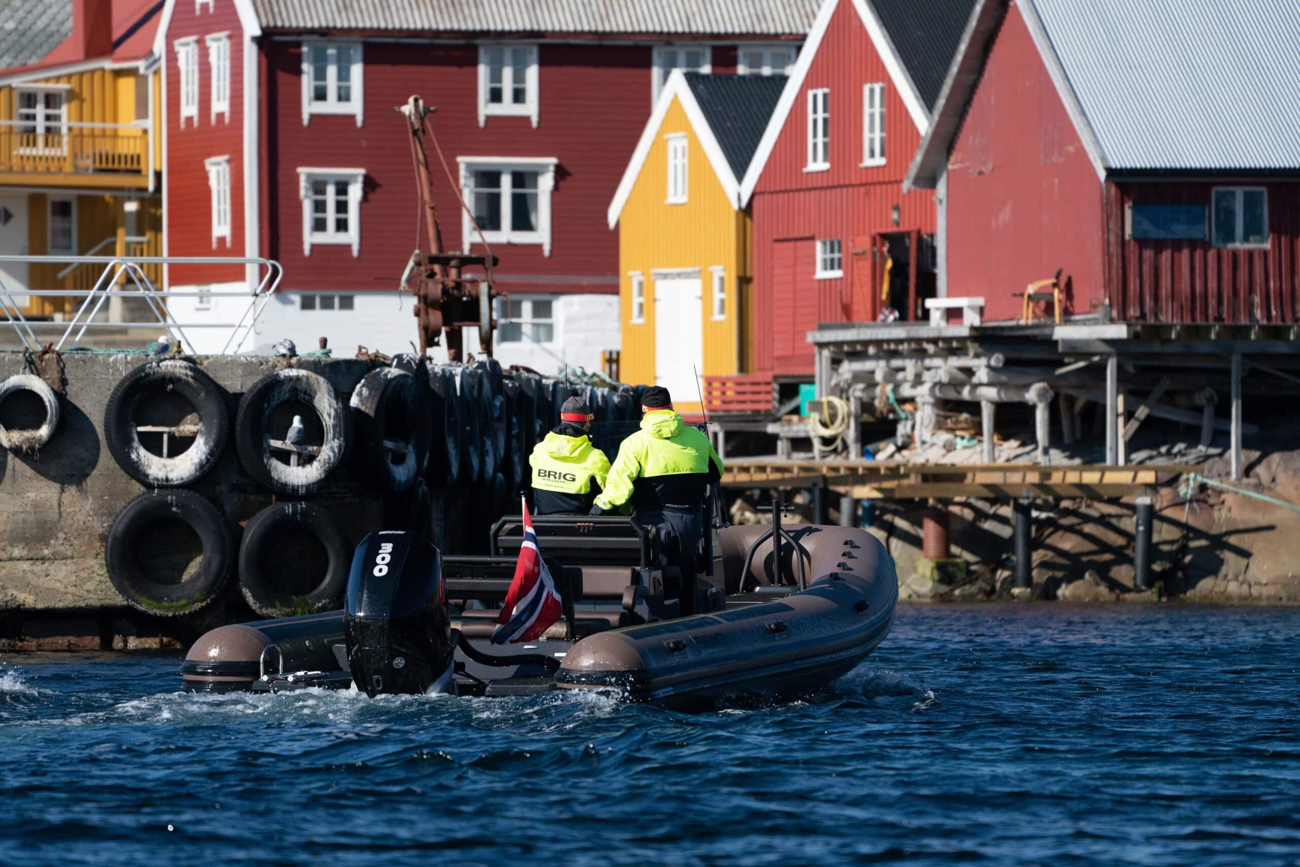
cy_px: 434
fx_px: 10508
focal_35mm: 291
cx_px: 650
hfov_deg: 7.1
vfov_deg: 4.7
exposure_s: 1/6400
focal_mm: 291
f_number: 5.6
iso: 1000
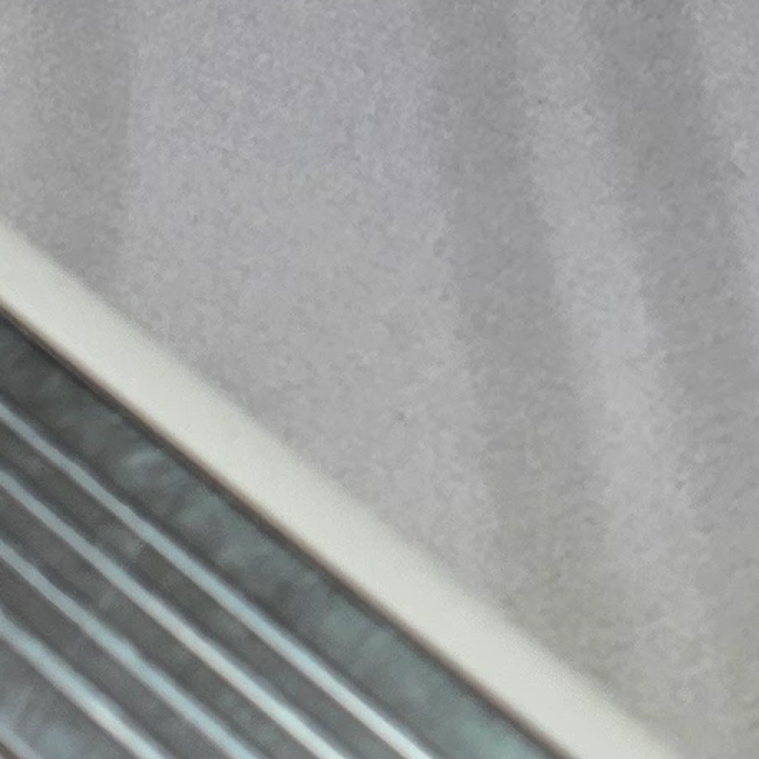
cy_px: -923
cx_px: 807
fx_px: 4391
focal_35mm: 177
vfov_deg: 9.1
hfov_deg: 9.8
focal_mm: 6.3
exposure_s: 1/180
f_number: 1.7
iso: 16
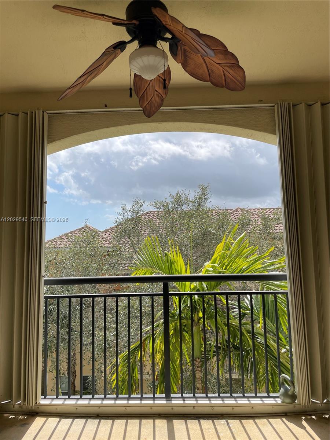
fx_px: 330
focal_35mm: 26
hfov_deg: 53.1
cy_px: 220
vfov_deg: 67.3
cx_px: 165
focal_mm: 4.2
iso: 32
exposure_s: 1/4000
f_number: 1.6
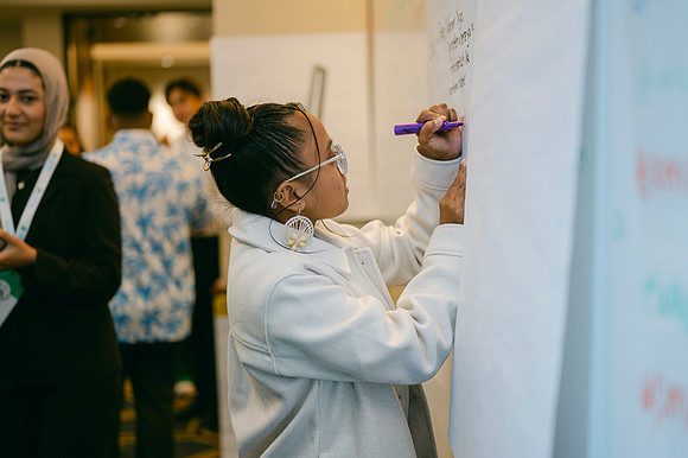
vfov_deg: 27.0
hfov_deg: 39.6
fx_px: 955
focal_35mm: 50
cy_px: 229
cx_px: 344
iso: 500
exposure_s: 1/100
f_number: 2
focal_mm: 50
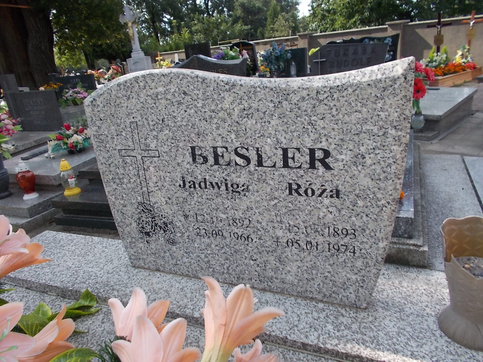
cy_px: 181
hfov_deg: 67.3
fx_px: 363
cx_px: 242
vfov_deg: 53.1
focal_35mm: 26
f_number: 8
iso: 80
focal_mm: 4.6
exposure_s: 1/80
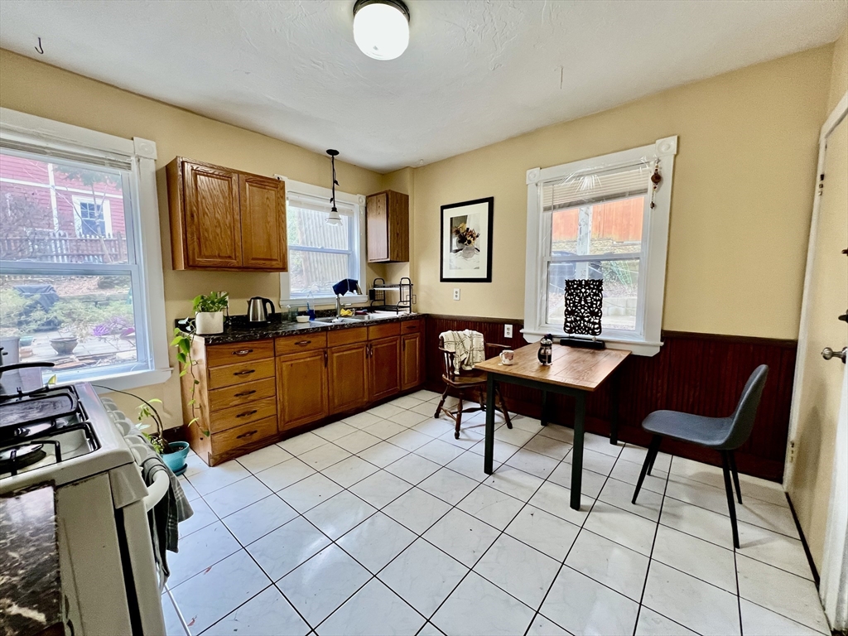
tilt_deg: -6.1
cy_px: 318
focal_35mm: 13
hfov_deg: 106.2
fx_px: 318
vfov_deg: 89.9
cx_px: 424
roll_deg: +2.0
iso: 200
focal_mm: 1.57
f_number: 1.8
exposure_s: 1/99
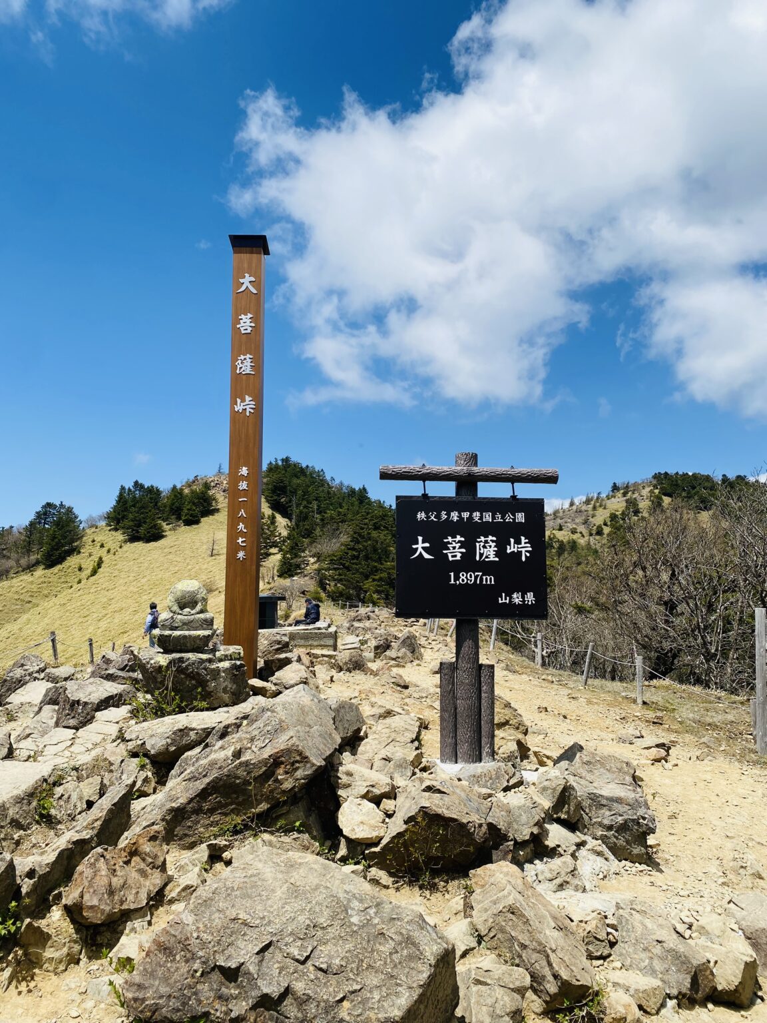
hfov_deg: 53.1
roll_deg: -0.1
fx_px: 768
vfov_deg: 67.3
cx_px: 384
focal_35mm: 26
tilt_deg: +8.2
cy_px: 512
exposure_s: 1/4115
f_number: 1.8
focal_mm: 4.25
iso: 32
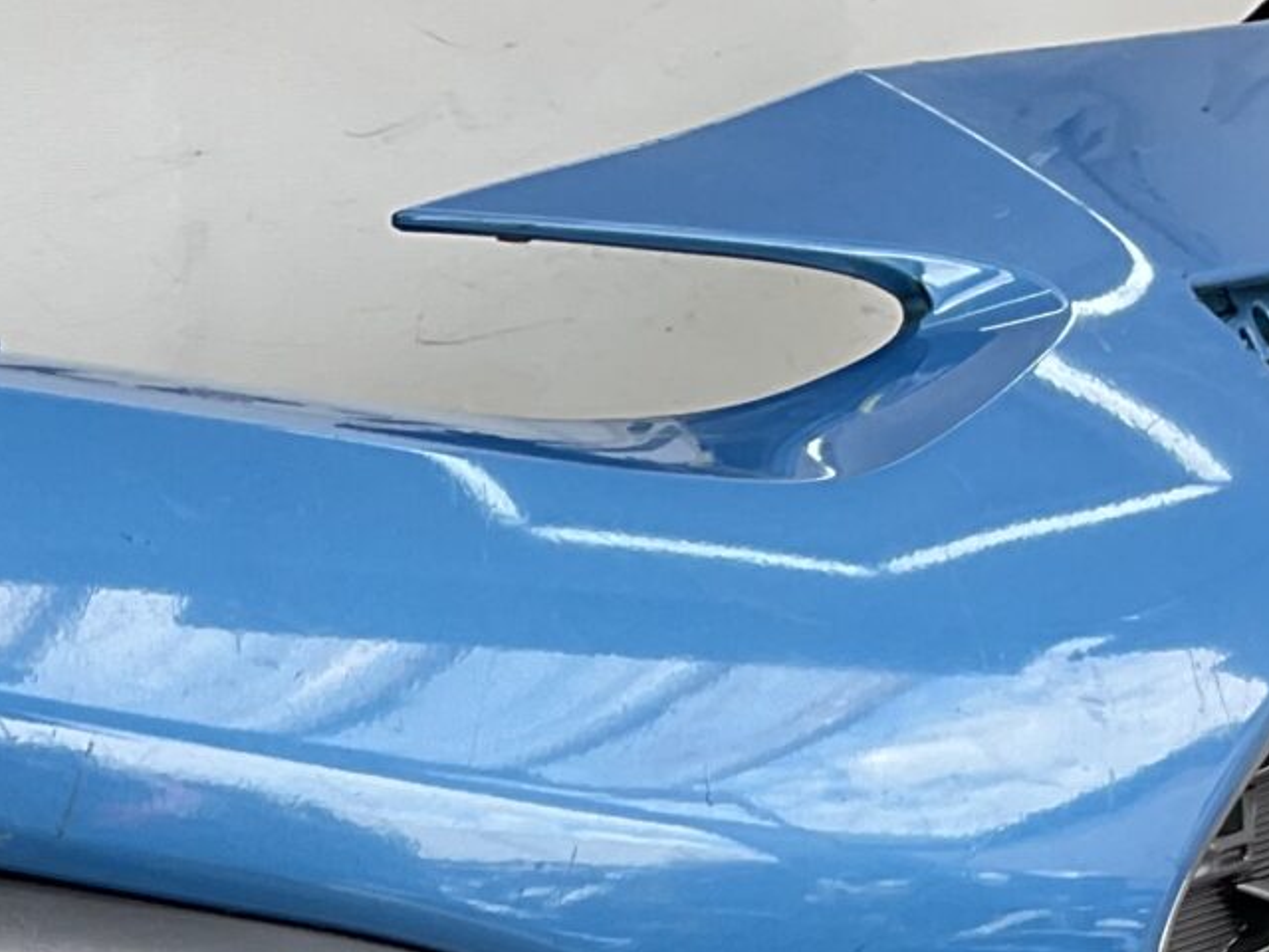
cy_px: 1523
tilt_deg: -21.1
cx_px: -230
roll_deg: +0.6
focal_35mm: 116
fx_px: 4252
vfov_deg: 12.1
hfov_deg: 16.3
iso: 16
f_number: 1.8
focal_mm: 3
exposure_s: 1/107
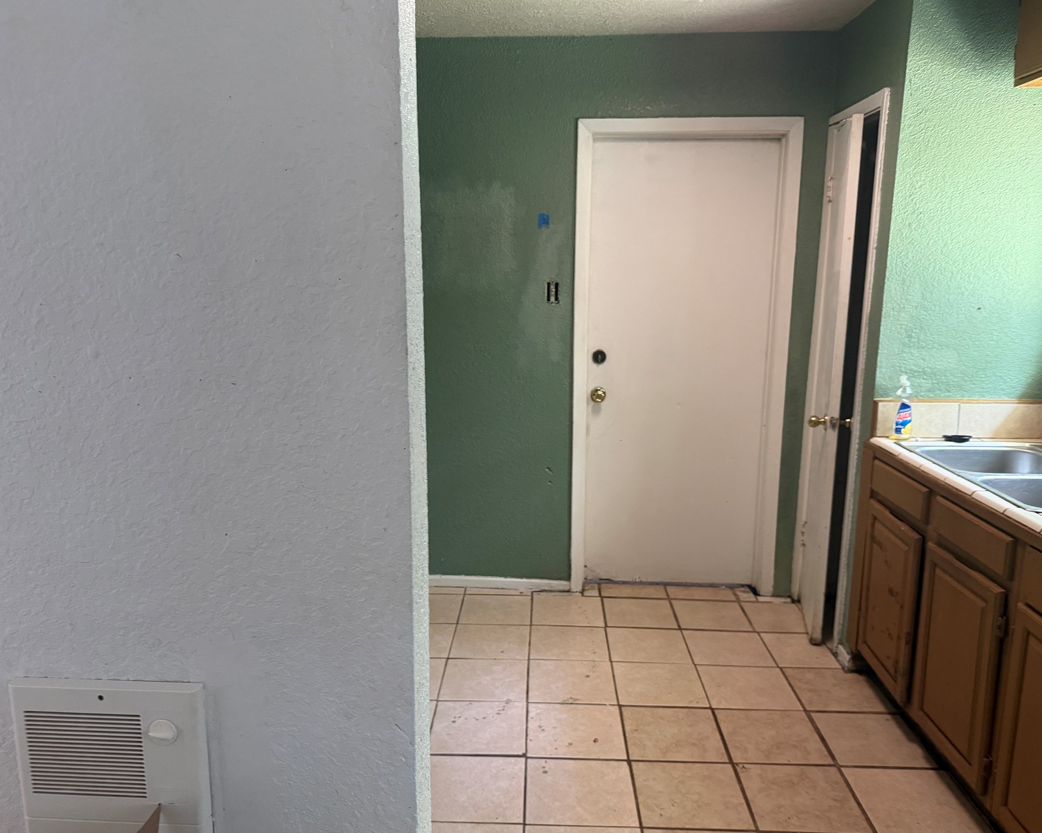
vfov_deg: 54.9
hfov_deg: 66.0
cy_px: 422
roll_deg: +0.0
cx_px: 512
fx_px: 802
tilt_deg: -11.4
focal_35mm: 26
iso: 400
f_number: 1.78
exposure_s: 1/60
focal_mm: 6.76
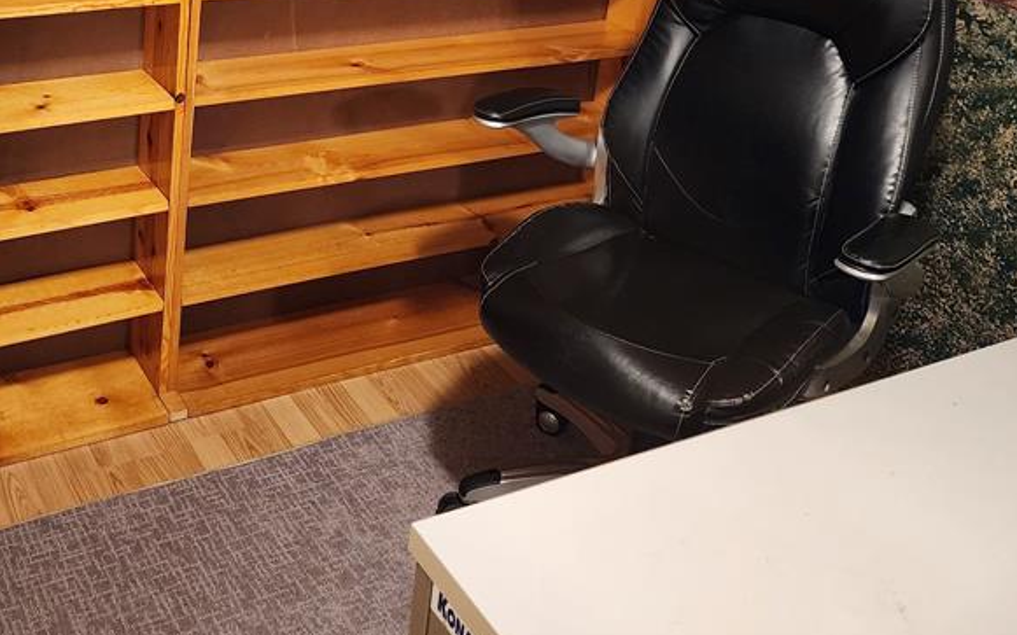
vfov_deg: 27.8
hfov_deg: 45.2
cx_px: 306
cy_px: -24
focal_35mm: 43
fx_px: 1192
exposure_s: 1/40
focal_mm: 6.4
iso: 640
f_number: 1.8
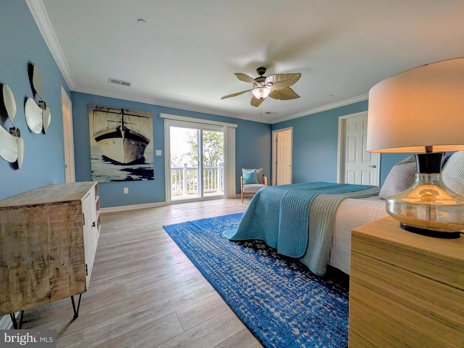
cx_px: 232
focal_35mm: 14
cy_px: 174
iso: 47
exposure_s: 1/262
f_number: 2.2
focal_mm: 1.85
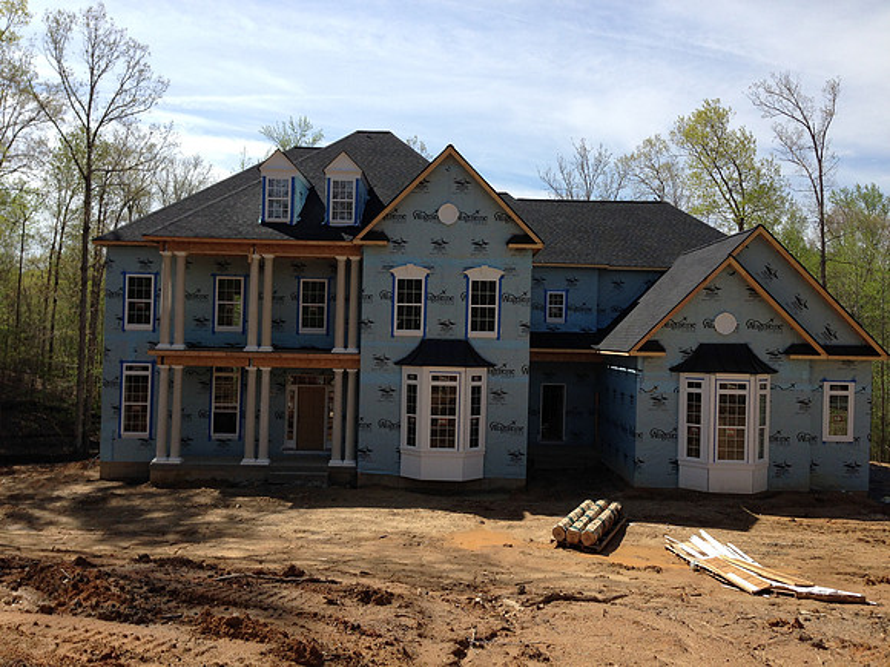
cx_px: 445
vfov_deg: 42.9
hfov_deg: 55.4
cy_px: 334
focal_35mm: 33
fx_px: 848
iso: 50
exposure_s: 1/1695
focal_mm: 4.12
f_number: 2.4
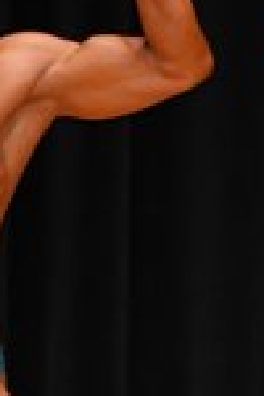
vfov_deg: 1.5
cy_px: 367
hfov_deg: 1.0
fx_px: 15355
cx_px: -292
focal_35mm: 1396
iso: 3200
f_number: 5.6
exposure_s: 1/400
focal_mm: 180
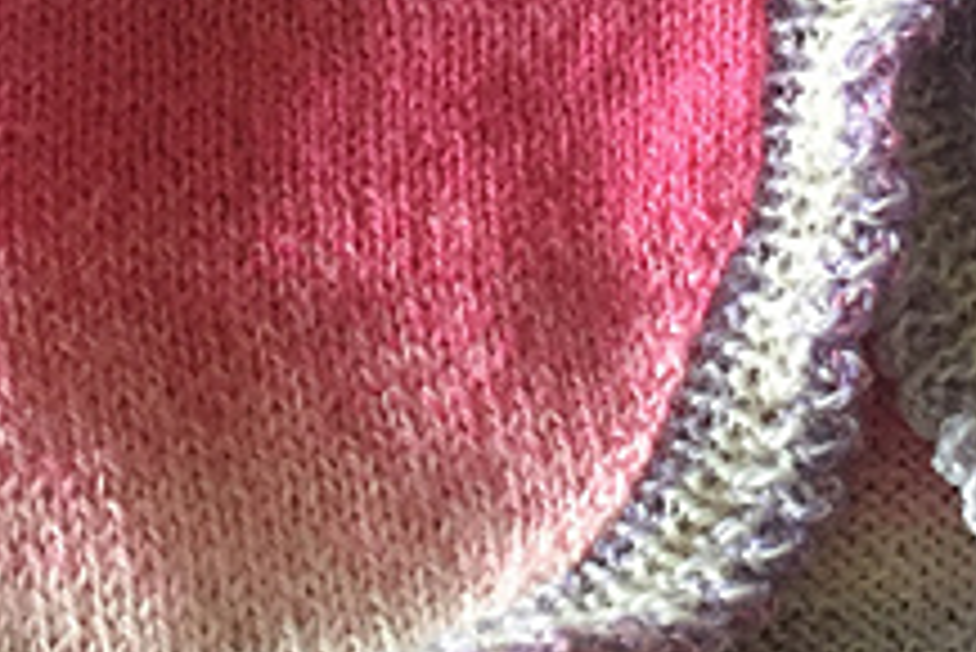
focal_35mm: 89
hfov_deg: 22.6
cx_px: 751
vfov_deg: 15.1
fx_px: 2414
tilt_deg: -72.6
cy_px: 13
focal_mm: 4.15
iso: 320
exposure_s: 1/33
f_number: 2.2
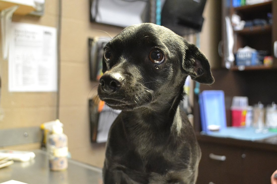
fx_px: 300
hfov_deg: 49.6
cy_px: 92
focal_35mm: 39
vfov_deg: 34.2
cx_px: 138
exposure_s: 1/60
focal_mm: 26
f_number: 4.2
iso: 3200
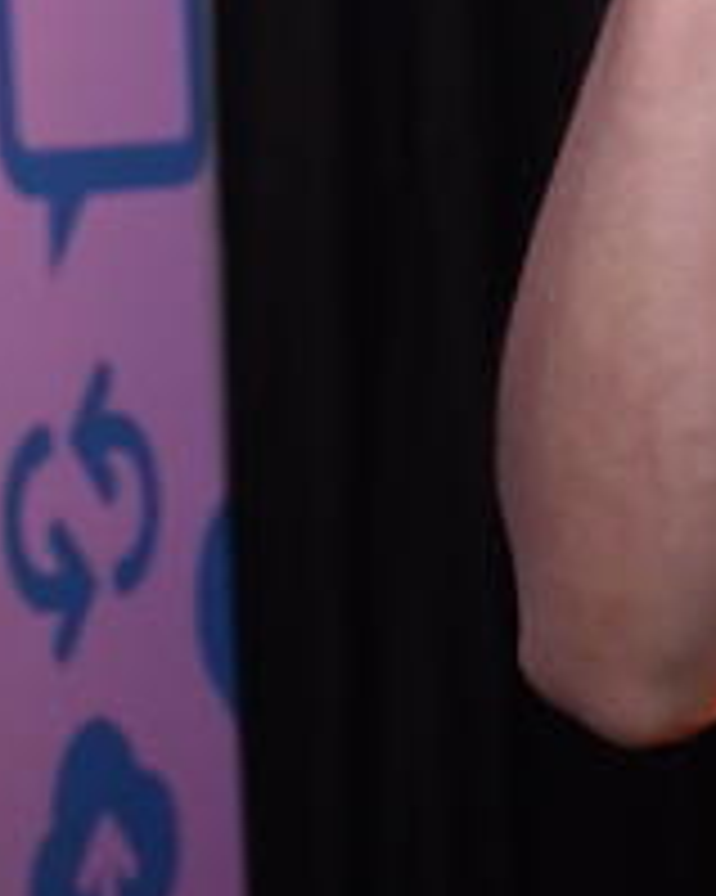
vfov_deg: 8.9
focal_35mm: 213
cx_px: 1085
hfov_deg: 7.1
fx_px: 5646
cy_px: -268
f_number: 5.6
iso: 1000
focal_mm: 32
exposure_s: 1/125
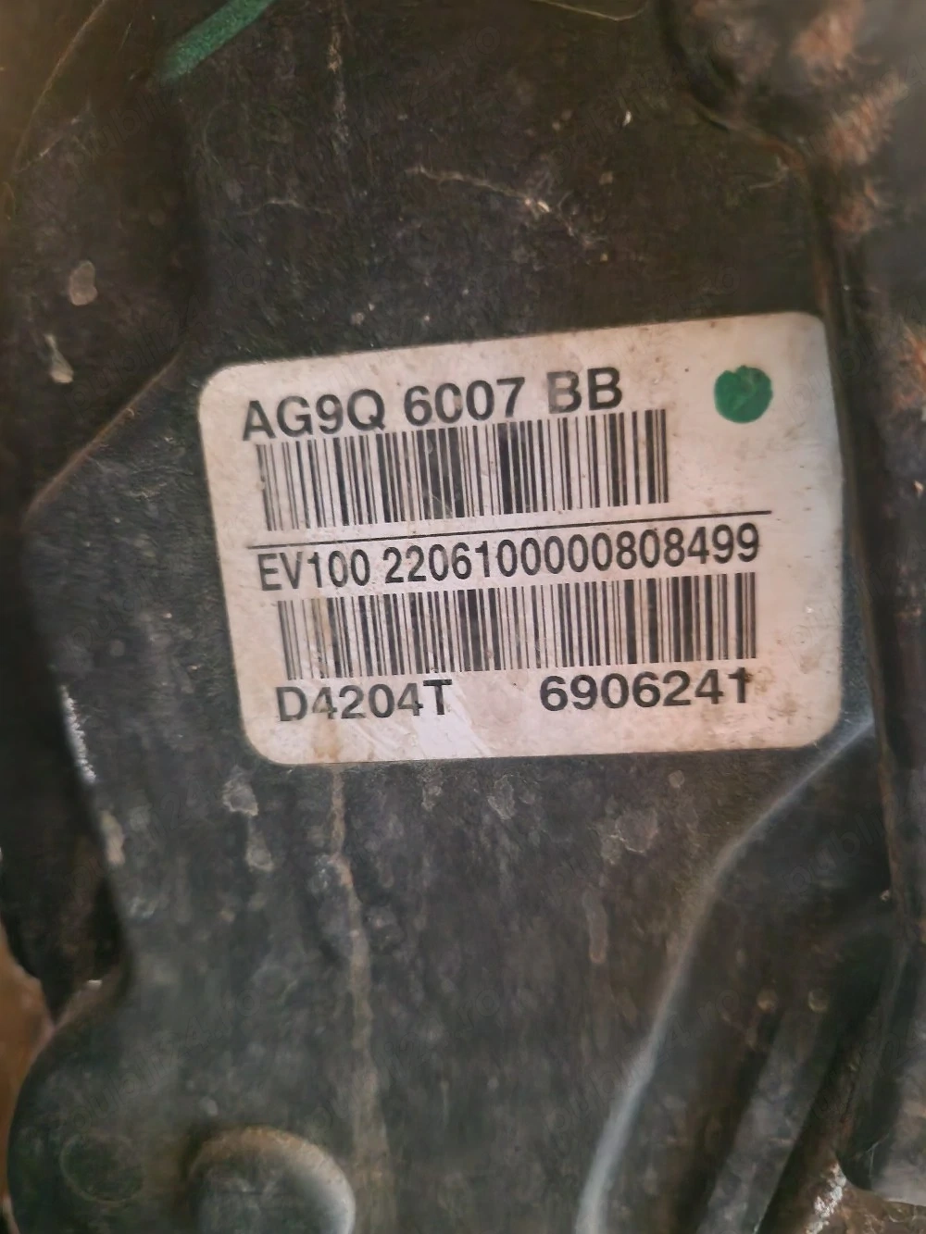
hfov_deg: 58.9
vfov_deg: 73.9
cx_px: 463
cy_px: 617
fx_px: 820
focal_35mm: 23
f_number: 1.8
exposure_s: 1/10
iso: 1600
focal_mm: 5.4
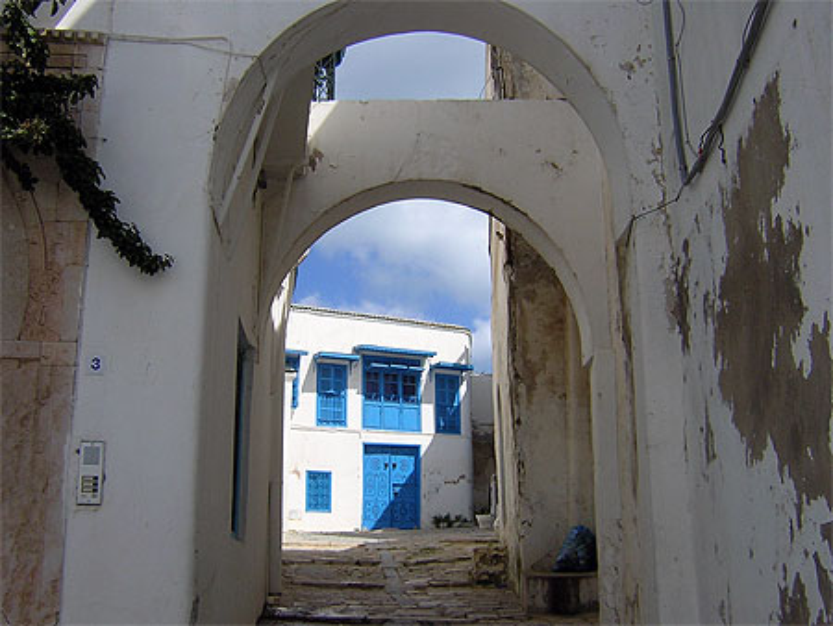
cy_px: 313
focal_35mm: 36
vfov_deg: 39.7
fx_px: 867
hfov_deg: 51.3
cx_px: 416
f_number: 5.2
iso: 100
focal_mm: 4.7
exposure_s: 1/545
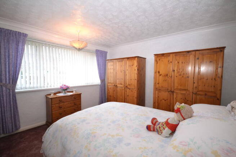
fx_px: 98
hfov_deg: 100.4
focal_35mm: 15
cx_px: 118
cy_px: 78
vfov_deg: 77.4
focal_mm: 10
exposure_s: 1/60
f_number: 4
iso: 1250
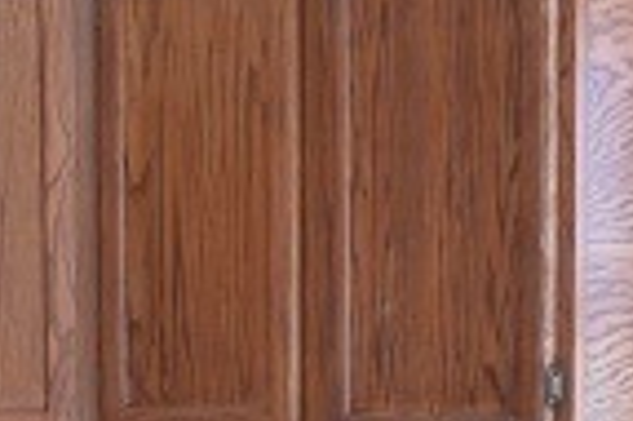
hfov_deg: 10.7
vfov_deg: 7.2
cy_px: 846
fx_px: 3216
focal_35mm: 183
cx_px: -390
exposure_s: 1/60
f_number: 4.5
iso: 400
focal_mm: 29
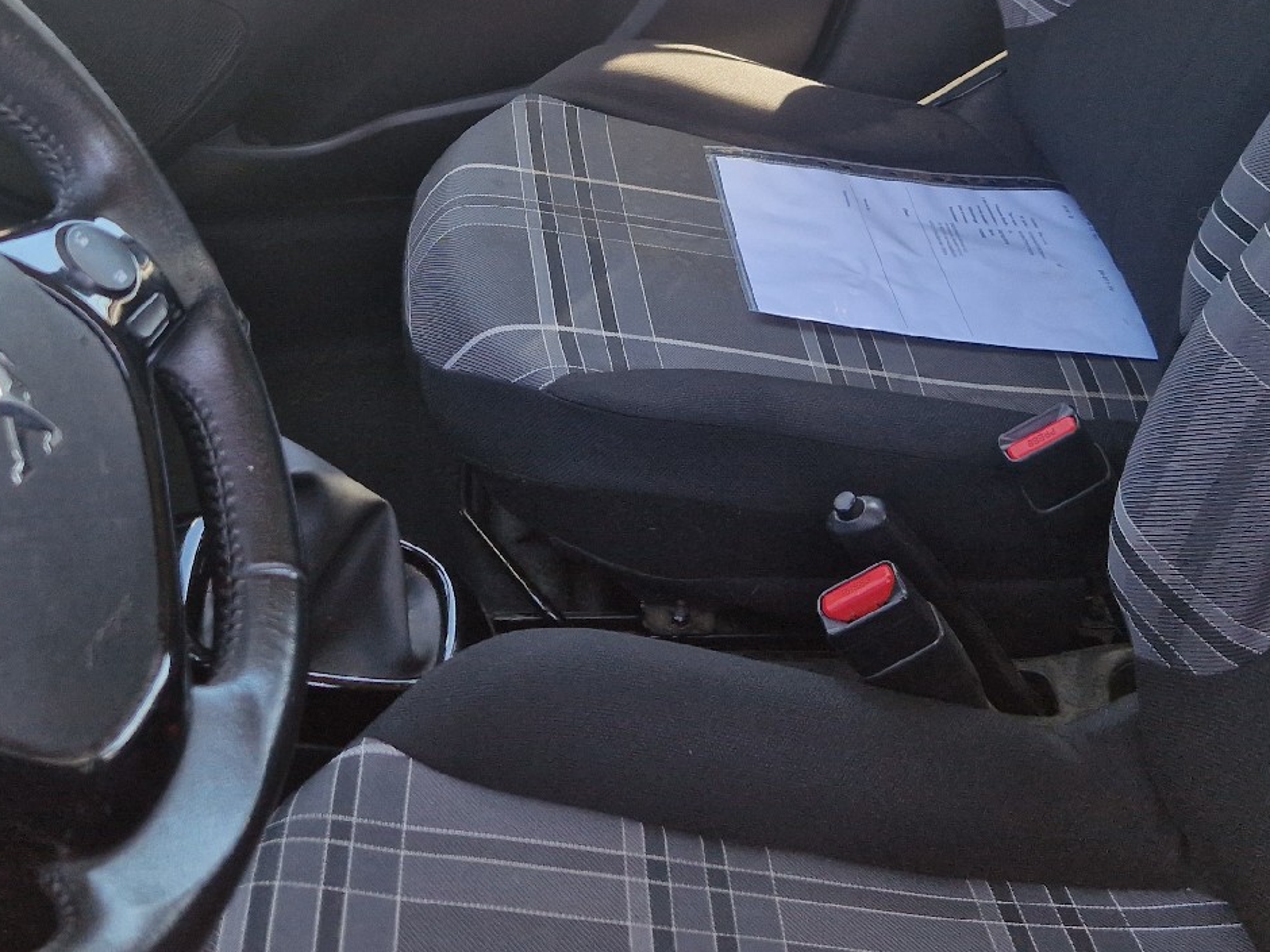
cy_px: 109
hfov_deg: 40.4
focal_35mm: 47
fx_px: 1724
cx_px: 590
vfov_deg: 29.7
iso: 50
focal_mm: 5.4
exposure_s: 1/182
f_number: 1.8
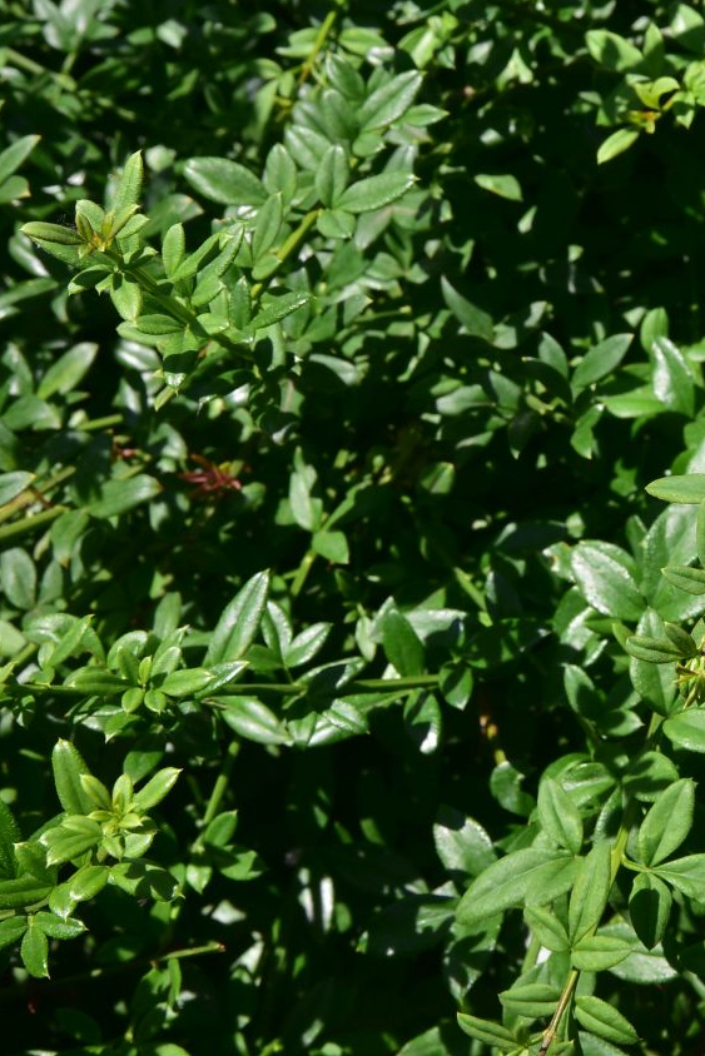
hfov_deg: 17.2
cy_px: 516
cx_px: 770
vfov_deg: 26.3
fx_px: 2261
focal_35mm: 77
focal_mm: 50
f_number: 22
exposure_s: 1/100
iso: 400
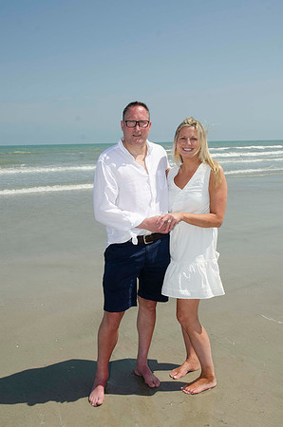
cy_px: 214
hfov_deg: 35.3
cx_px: 142
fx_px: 444
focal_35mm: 38
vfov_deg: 51.4
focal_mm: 25
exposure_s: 1/250
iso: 100
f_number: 9
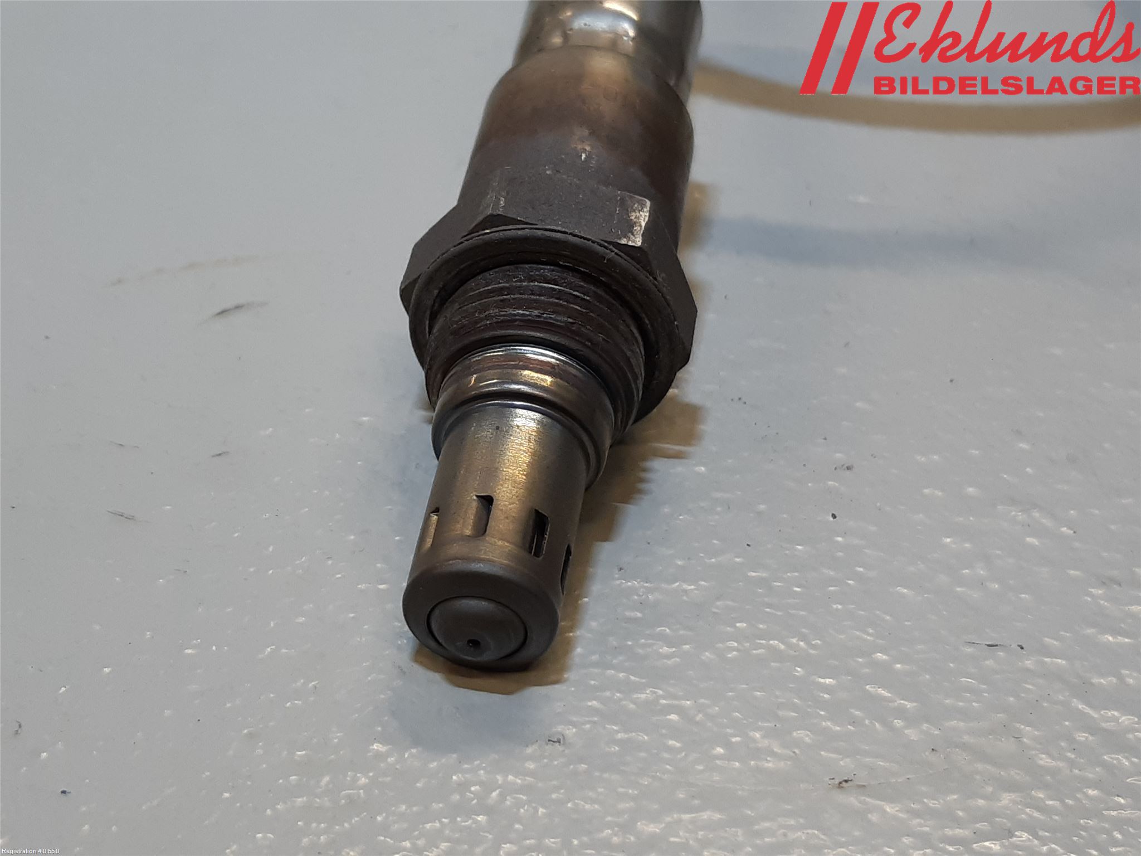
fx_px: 857
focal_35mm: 26
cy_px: 428
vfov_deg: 53.1
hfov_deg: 67.3
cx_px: 570
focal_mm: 3.93
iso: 80
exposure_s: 1/100
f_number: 1.7
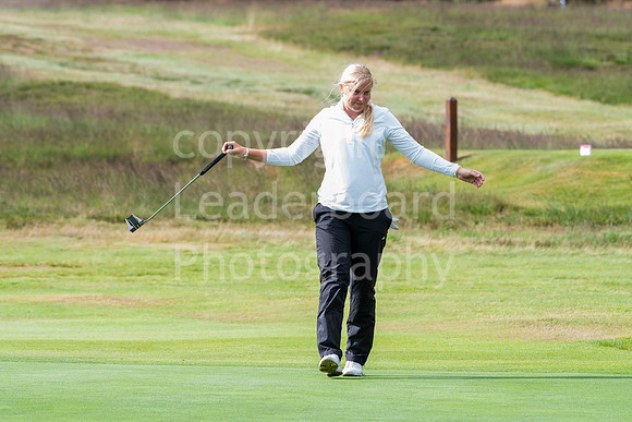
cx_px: 316
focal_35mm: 315
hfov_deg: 6.5
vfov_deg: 4.4
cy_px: 211
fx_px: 5531
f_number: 5.6
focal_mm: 210
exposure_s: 1/1000
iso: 1000
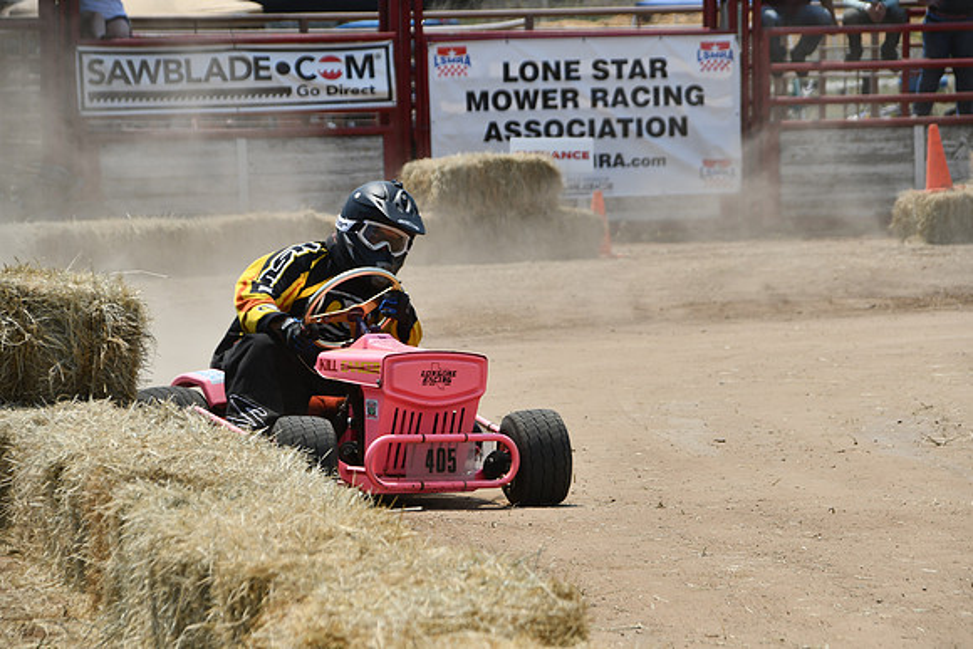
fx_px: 7083
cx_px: 486
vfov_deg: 5.2
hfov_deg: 7.9
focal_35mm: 262
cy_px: 324
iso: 110
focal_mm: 175
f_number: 8
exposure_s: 1/500
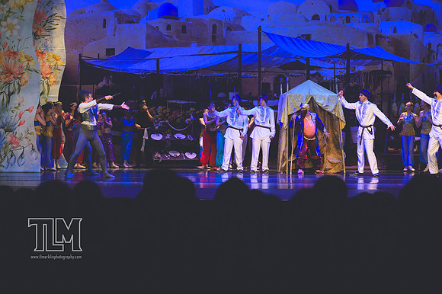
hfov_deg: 19.5
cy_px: 147
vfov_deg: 13.0
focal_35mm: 105
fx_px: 1288
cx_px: 221
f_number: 2.8
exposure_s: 1/500
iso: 2200
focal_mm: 70
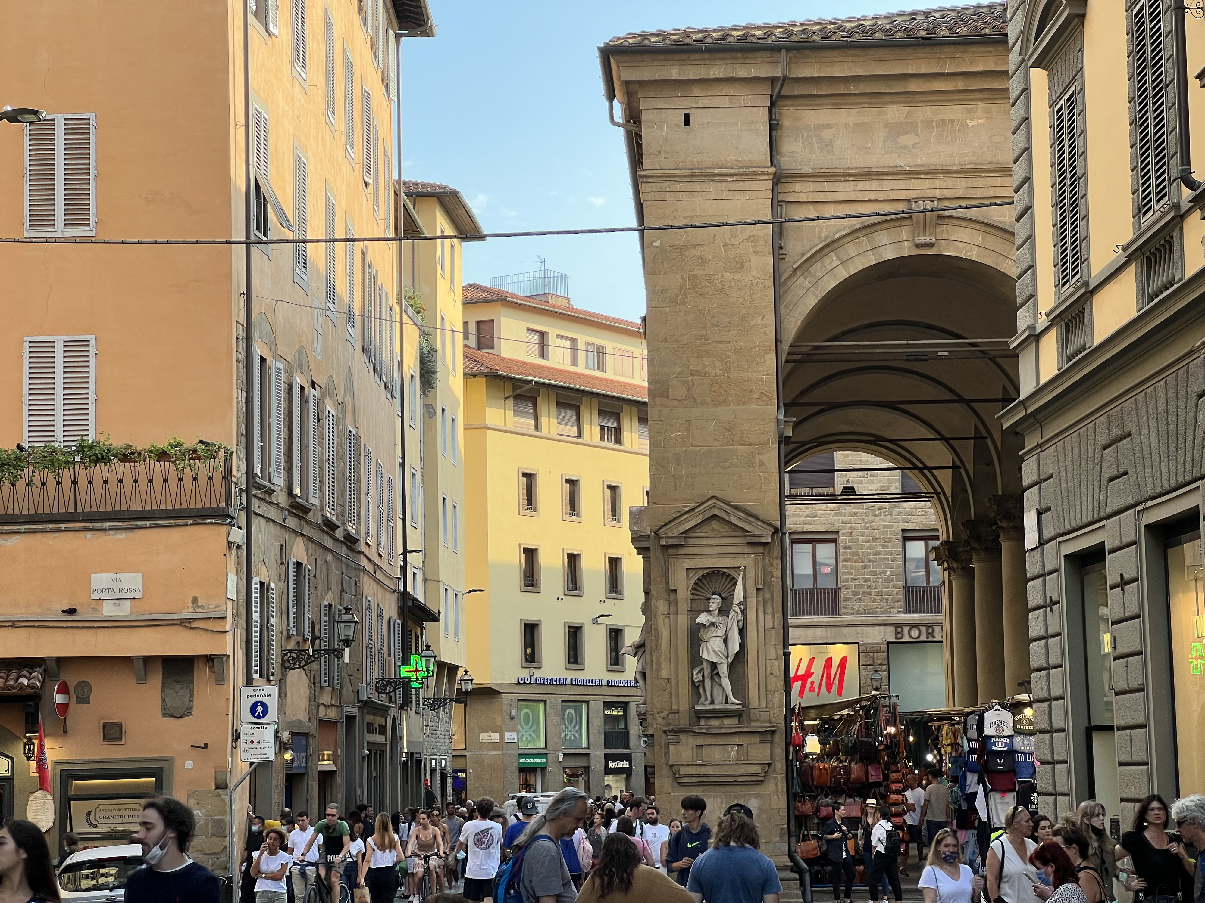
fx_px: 2680
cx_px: 602
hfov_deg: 25.3
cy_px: 452
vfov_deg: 19.1
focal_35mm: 77
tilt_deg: +7.1
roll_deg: +1.1
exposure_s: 1/145
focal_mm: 9
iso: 32
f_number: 2.8
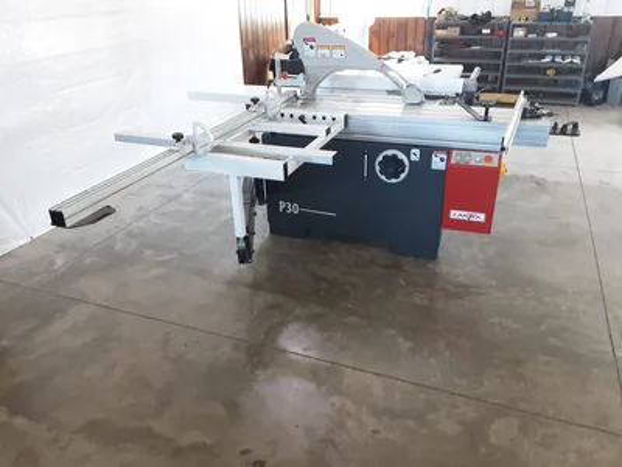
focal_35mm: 28
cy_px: 234
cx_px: 311
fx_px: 503
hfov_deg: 63.4
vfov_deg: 49.7
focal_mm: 2.9
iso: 160
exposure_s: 1/30
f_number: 1.9
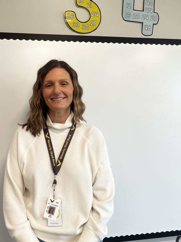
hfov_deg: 38.3
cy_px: 133
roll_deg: +1.0
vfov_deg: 50.1
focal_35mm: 37
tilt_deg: -3.2
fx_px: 258
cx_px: 65
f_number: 1.6
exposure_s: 1/120
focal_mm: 5.1
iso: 125
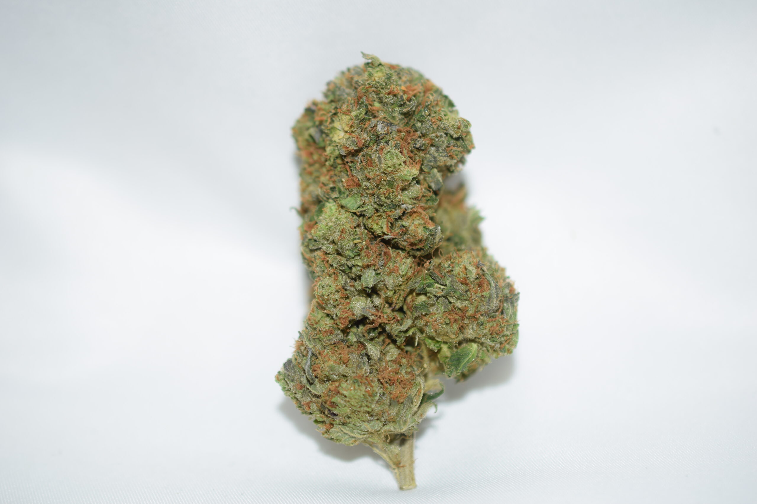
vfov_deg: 22.6
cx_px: 378
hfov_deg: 33.4
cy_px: 252
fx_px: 1262
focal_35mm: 60
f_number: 3.2
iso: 100
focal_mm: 40
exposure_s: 1/60
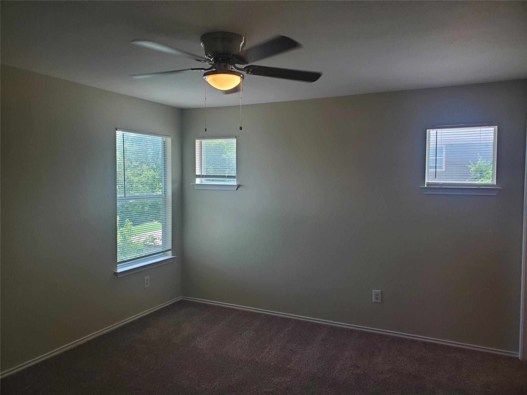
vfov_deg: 53.1
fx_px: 396
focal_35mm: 26
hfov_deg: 67.3
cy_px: 198
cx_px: 264
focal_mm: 4.3
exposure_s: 1/120
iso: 100
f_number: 2.4
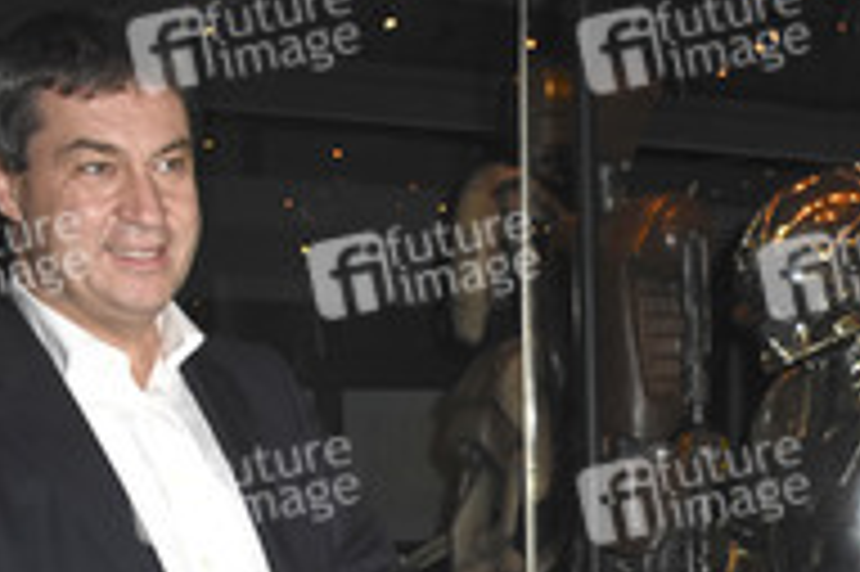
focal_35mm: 78
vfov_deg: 17.0
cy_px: 604
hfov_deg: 25.3
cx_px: 754
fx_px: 1862
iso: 1600
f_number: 5.6
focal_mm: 22
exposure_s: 1/250
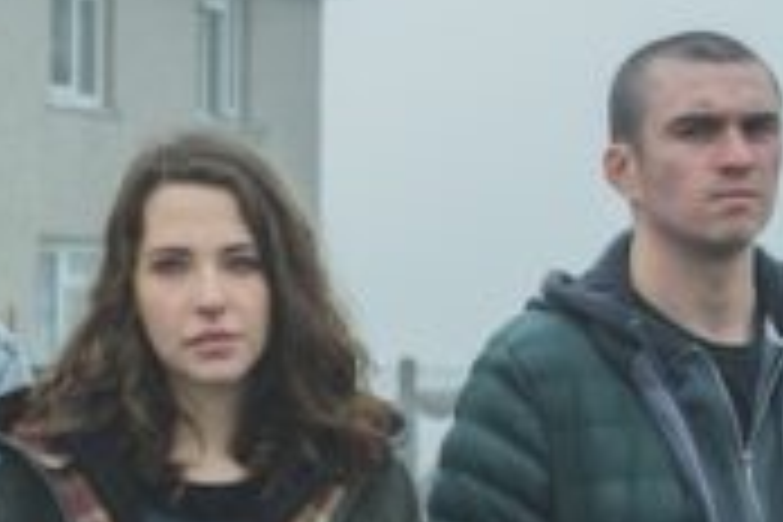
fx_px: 2719
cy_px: 400
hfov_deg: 16.3
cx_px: 232
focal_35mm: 125
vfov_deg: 10.9
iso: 800
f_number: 7.1
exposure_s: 1/640
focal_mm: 50
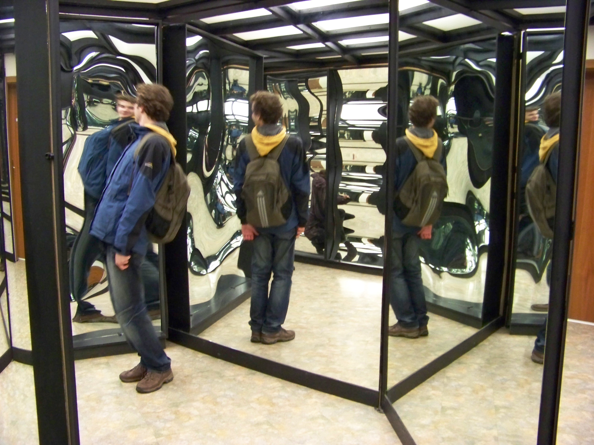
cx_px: 297
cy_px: 222
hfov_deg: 51.4
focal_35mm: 36
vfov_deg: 39.7
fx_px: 618
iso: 400
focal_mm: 5.85
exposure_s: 1/8
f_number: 2.8
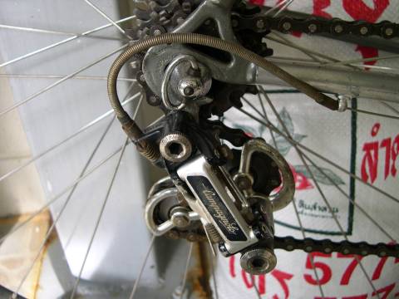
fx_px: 438
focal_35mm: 38
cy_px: 150
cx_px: 200
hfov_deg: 49.0
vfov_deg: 37.7
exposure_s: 1/42.1
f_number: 2.8
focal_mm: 8
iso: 100
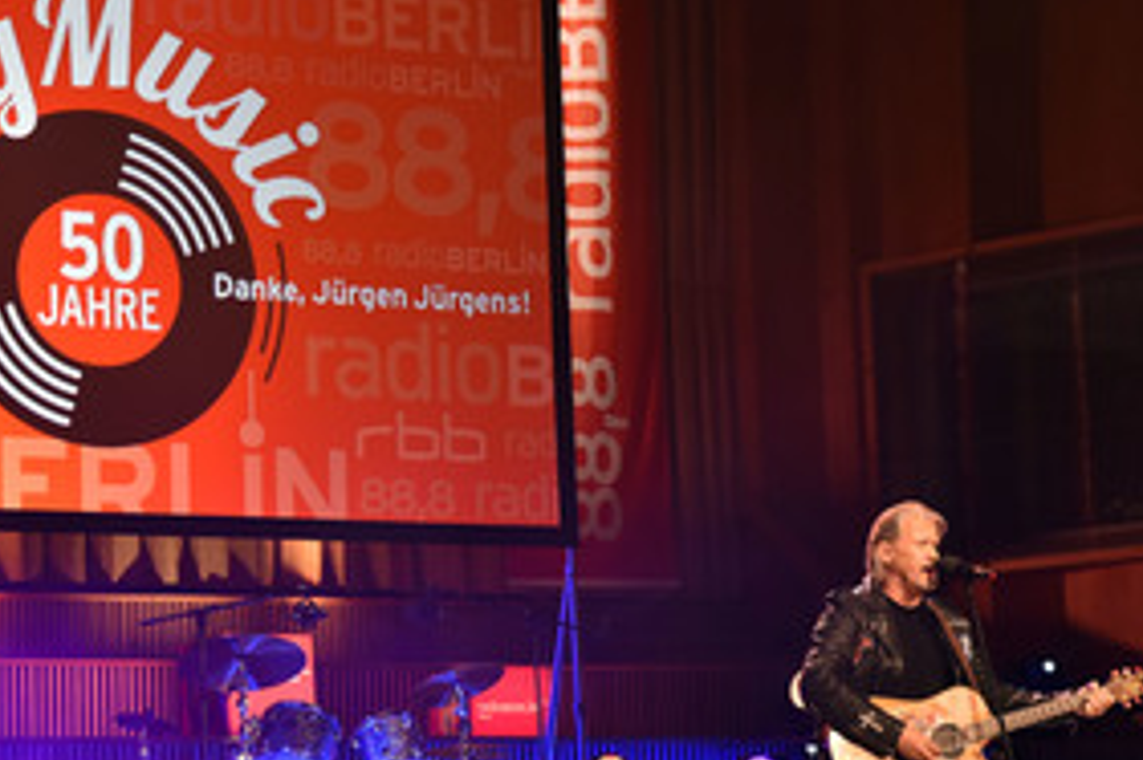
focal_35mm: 125
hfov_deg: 16.4
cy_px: 500
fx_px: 3966
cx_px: 401
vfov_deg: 10.9
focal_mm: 78
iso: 2000
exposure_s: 1/125
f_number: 5.6
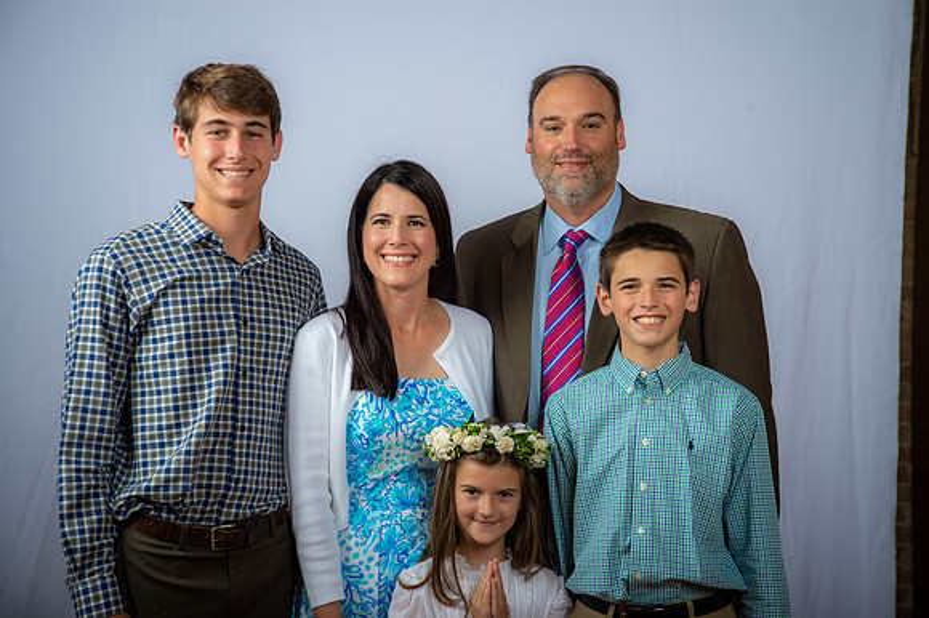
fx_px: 1702
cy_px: 309
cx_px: 464
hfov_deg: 30.5
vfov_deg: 20.6
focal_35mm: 66
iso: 250
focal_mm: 66
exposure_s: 1/200
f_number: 6.3
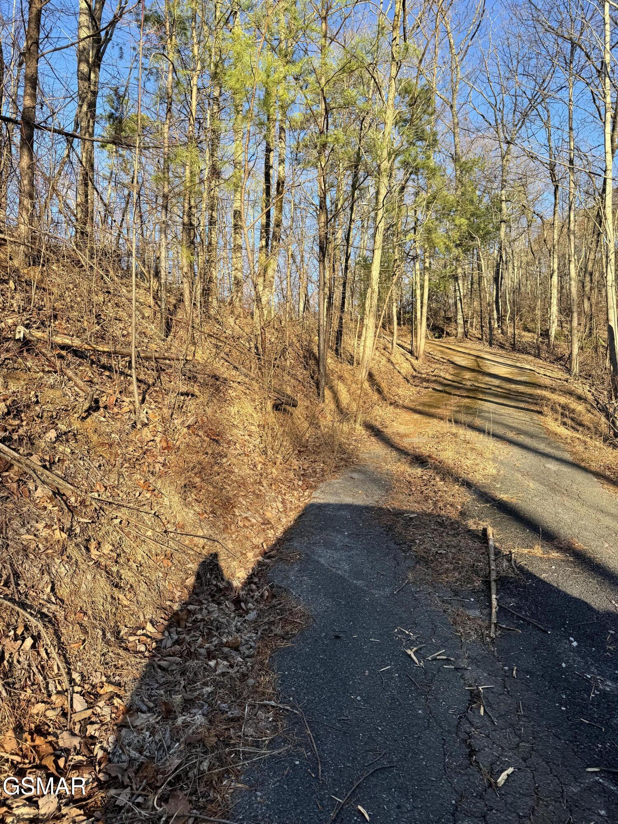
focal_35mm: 24
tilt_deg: +2.2
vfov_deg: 71.6
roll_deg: -2.7
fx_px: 571
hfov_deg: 56.8
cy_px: 412
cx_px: 309
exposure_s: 1/1172
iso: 80
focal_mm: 6.76
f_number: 1.78
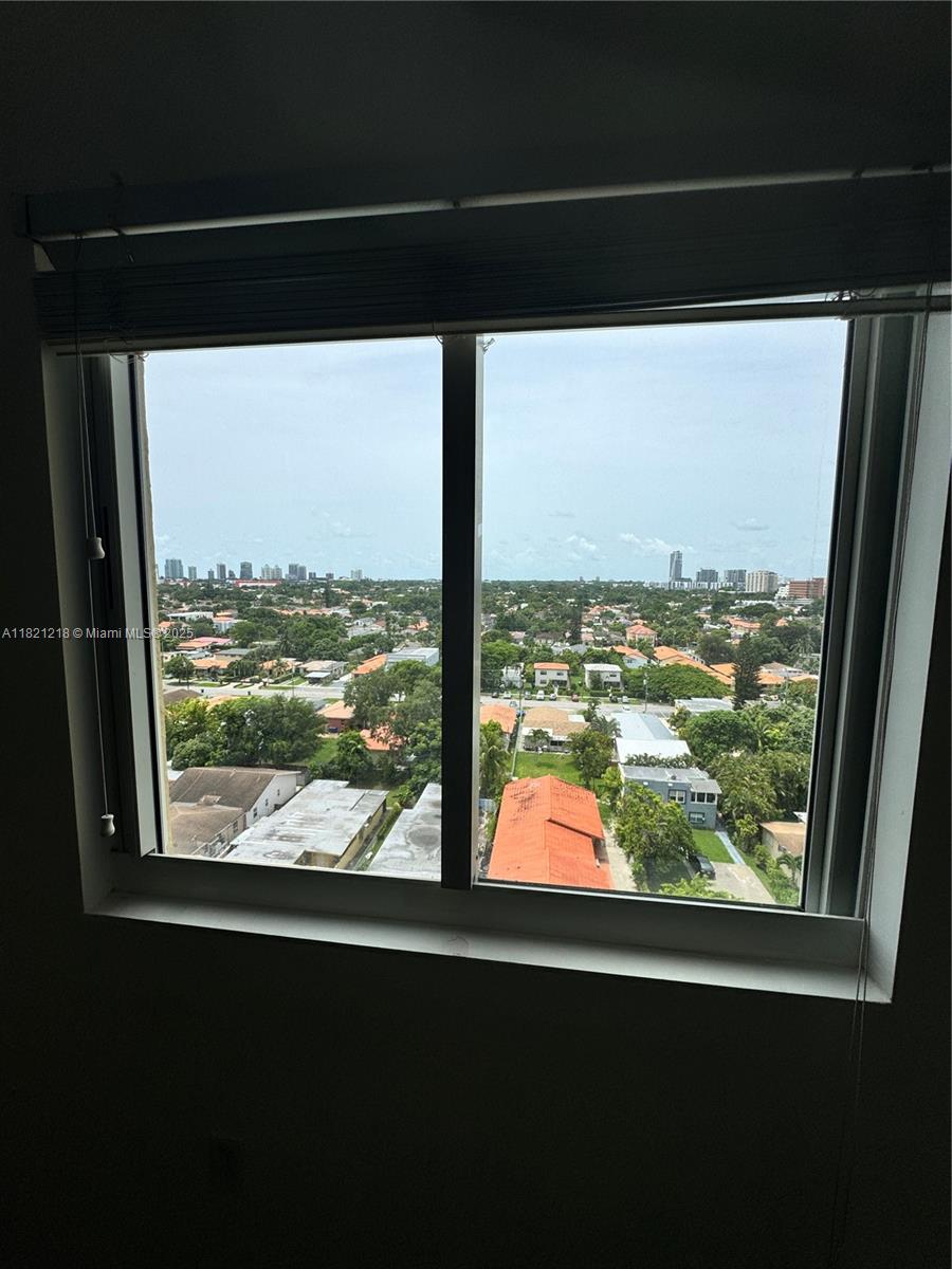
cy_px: 634
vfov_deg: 102.1
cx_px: 476
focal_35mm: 14
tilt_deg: -6.6
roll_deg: +1.4
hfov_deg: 85.7
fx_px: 513
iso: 50
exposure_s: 1/1078
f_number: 2.2
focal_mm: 2.22
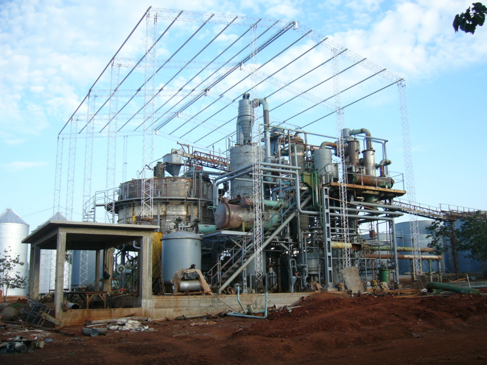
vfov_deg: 40.7
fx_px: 492
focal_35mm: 35
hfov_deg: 52.6
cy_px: 182
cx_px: 244
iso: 50
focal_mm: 5.8
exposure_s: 1/250
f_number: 2.8
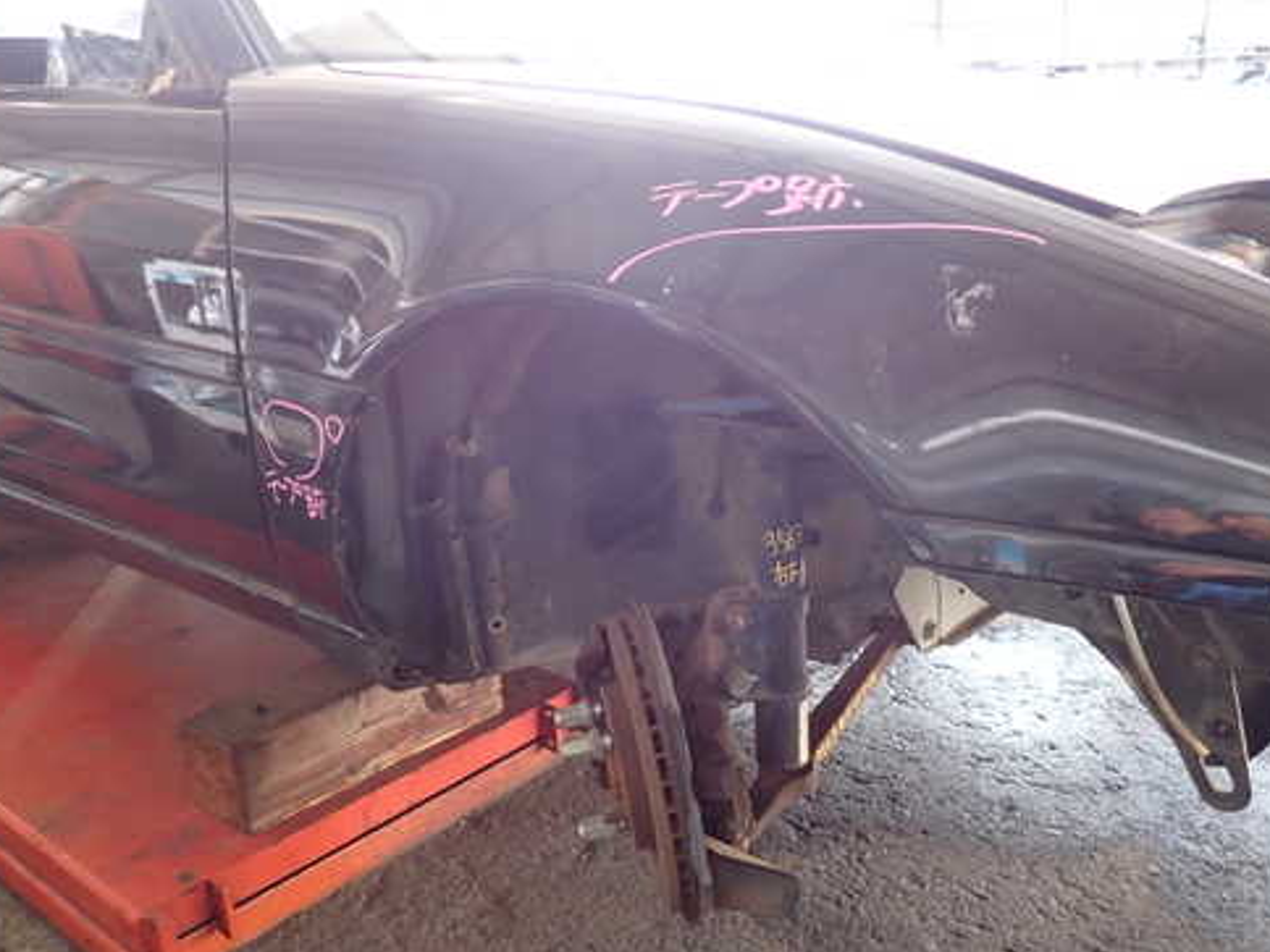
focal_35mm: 31
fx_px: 1137
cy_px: 522
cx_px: 708
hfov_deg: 58.2
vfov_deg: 45.4
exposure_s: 1/80
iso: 200
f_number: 2
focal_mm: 4.5
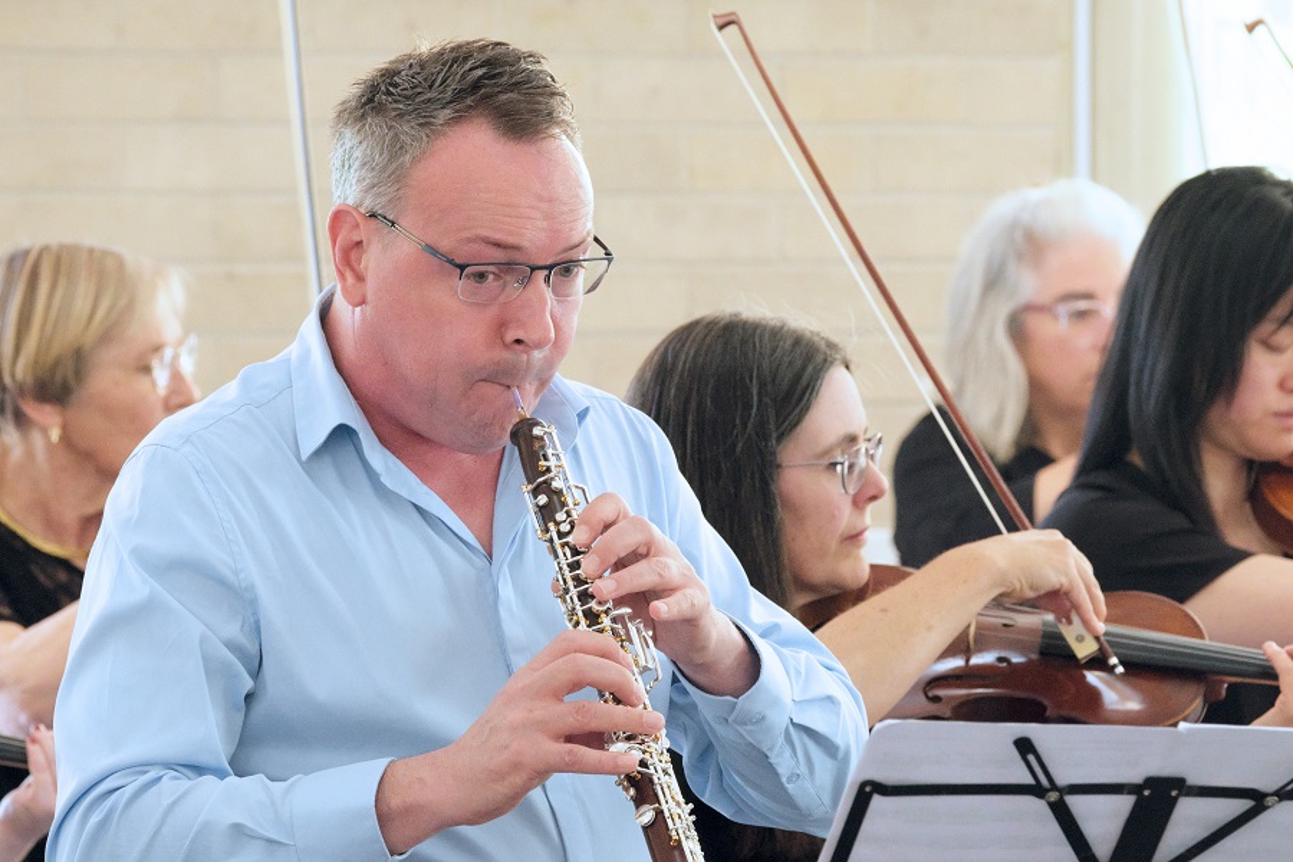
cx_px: 646
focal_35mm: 285
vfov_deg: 4.8
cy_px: 431
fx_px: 10235
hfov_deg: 7.2
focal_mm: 189.7
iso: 12800
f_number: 9
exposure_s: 1/100
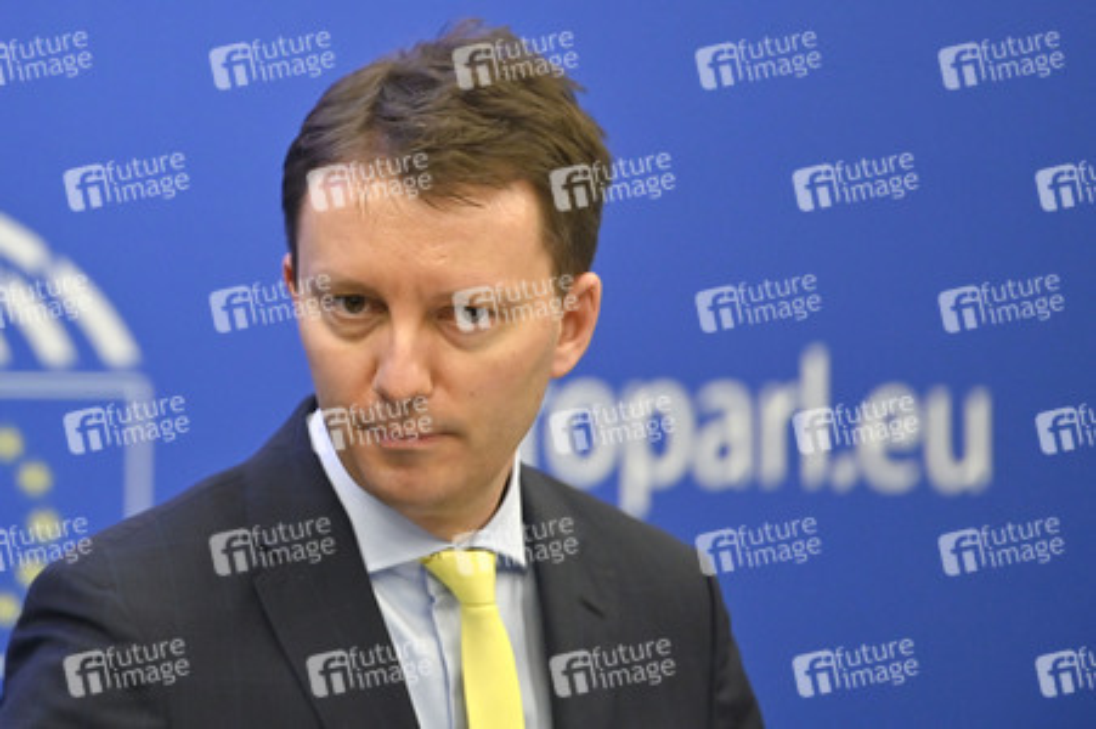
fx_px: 6084
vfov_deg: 6.9
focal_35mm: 200
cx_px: 548
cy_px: 364
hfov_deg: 10.3
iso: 1600
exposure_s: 1/400
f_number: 2.8
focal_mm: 200
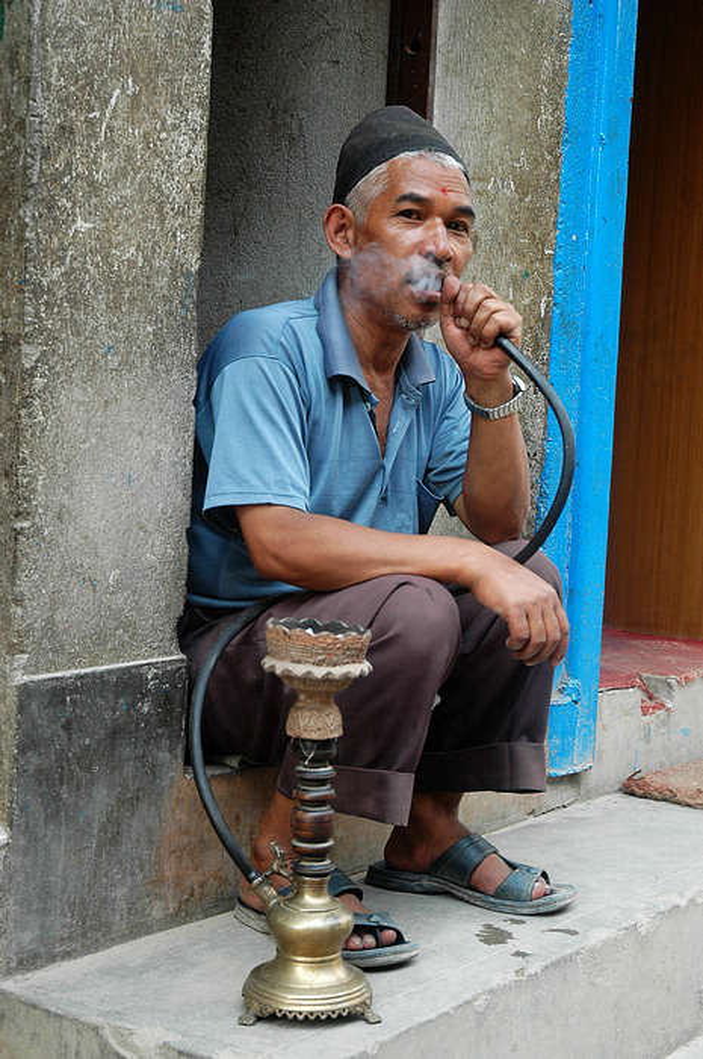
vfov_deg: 35.1
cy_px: 530
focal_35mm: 57
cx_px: 352
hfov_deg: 23.7
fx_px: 1674
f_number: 4.2
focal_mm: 38
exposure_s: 1/100
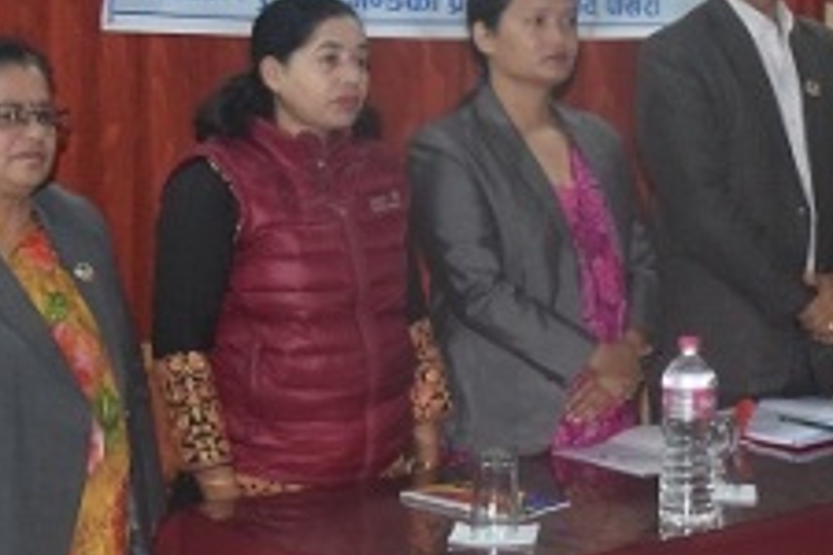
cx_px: 578
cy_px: 216
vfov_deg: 15.3
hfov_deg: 22.6
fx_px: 2069
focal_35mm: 89
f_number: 3.8
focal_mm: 21
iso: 2000
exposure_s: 1/60
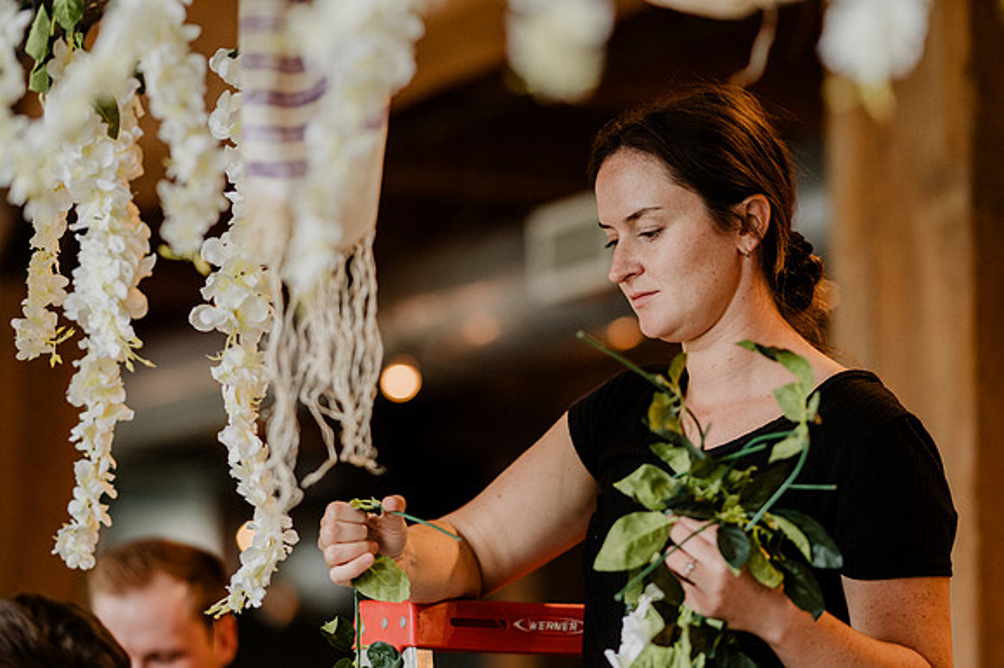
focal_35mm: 107
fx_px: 2988
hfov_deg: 19.1
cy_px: 334
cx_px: 502
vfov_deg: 12.8
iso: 1600
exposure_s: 1/1000
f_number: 2.2
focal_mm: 105
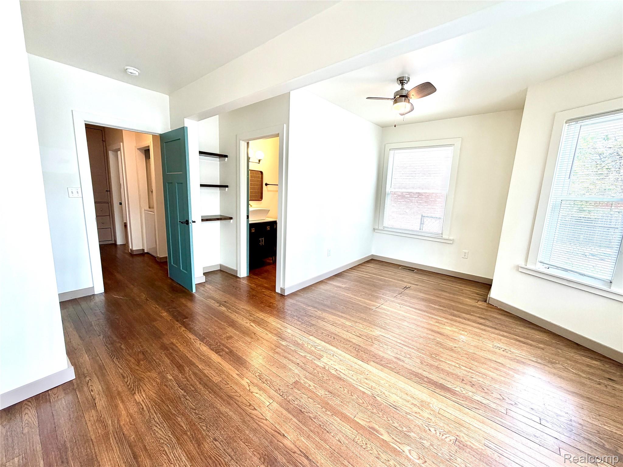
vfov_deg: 85.7
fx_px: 252
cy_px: 234
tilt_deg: -9.6
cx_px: 312
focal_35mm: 14
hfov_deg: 102.1
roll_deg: -2.0
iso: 125
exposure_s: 1/120
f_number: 2.2
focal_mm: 2.22
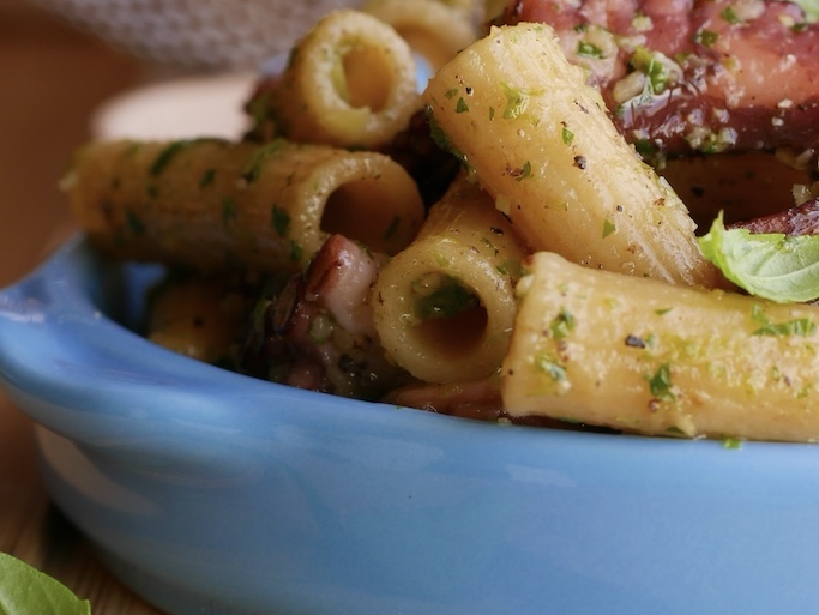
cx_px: 683
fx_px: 3574
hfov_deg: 13.0
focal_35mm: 151
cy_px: 261
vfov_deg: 9.8
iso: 200
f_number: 5.6
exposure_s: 1/40
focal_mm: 43
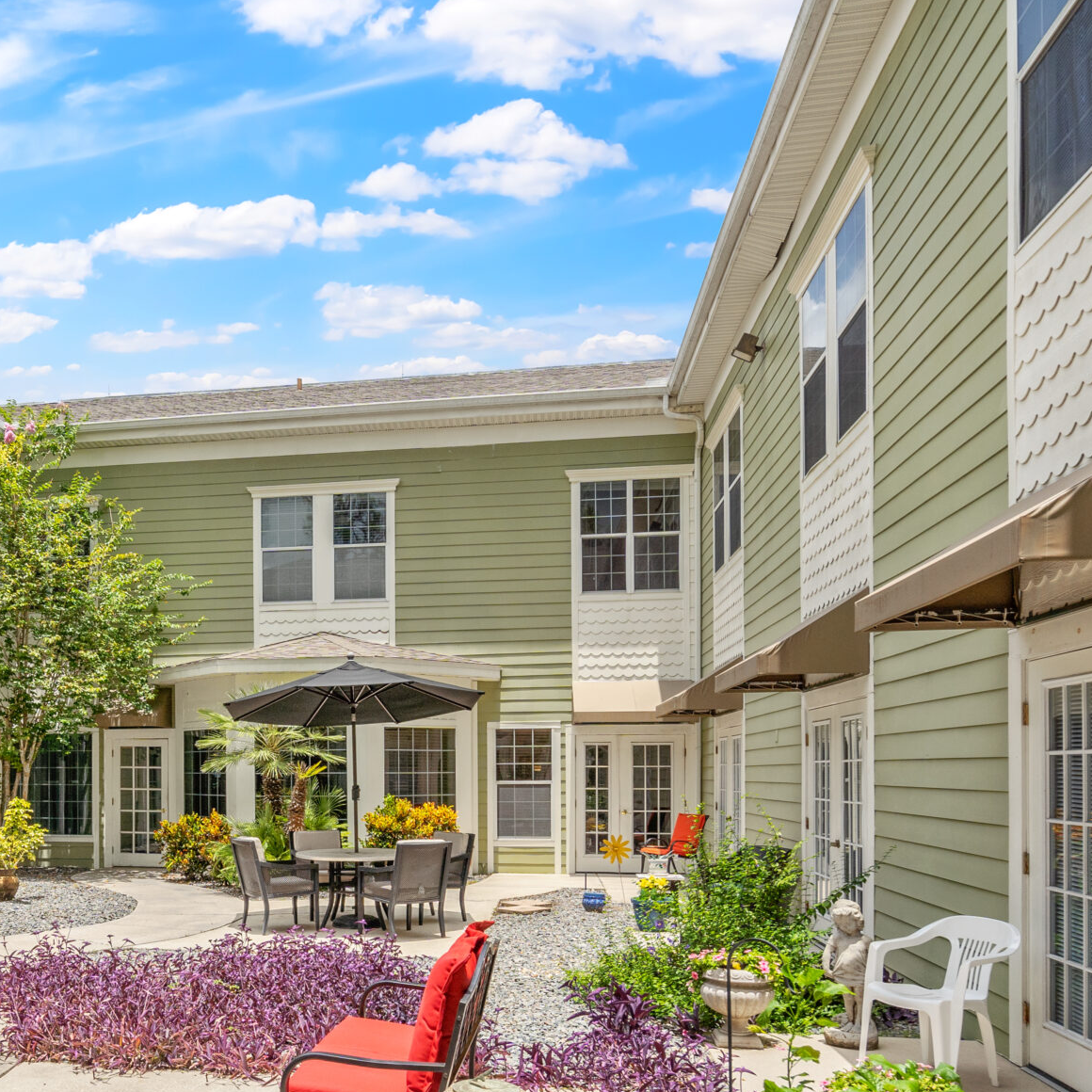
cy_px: 778
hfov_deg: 52.3
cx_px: 312
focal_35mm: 30
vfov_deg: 52.3
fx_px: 1071
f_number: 7.1
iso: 250
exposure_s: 1/400
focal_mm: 16
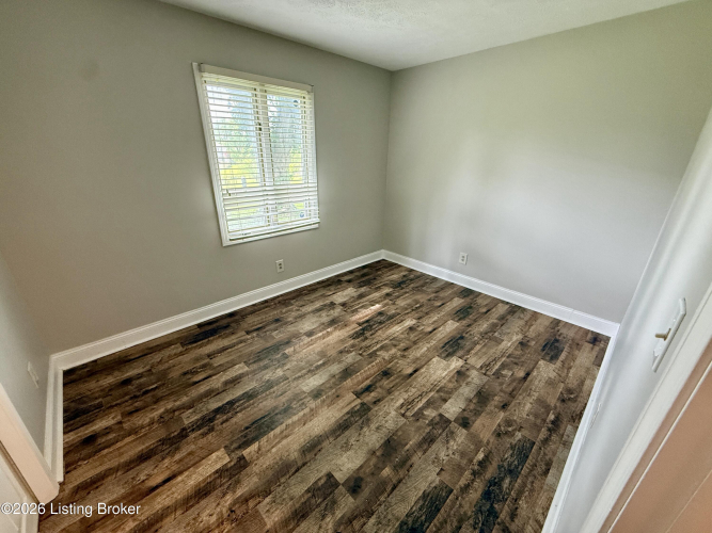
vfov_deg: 85.7
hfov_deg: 102.1
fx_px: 288
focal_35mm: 14
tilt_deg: -21.5
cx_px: 356
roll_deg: -0.2
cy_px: 266
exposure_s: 1/60
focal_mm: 2.22
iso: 400
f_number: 2.2
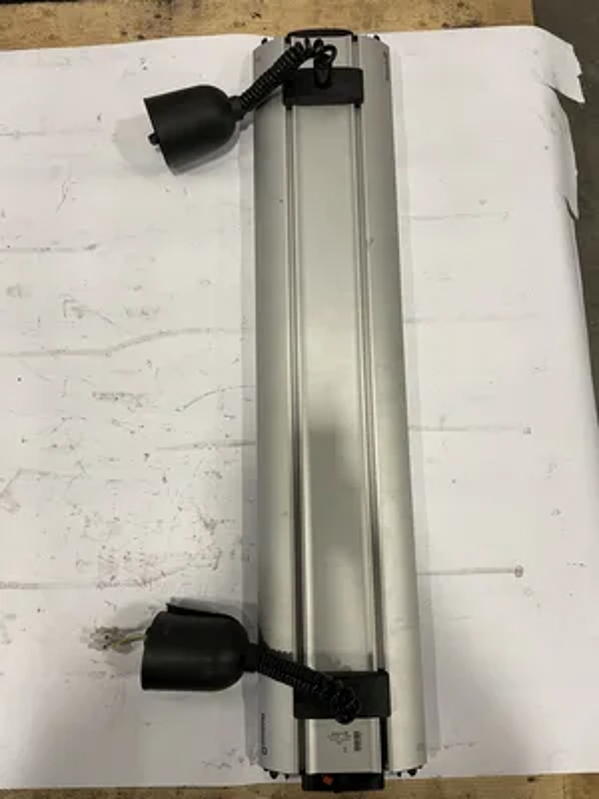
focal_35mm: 26
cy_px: 400
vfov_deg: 67.3
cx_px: 300
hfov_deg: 53.1
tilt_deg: -79.4
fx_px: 600
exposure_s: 1/60
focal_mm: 4.2
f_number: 1.6
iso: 125
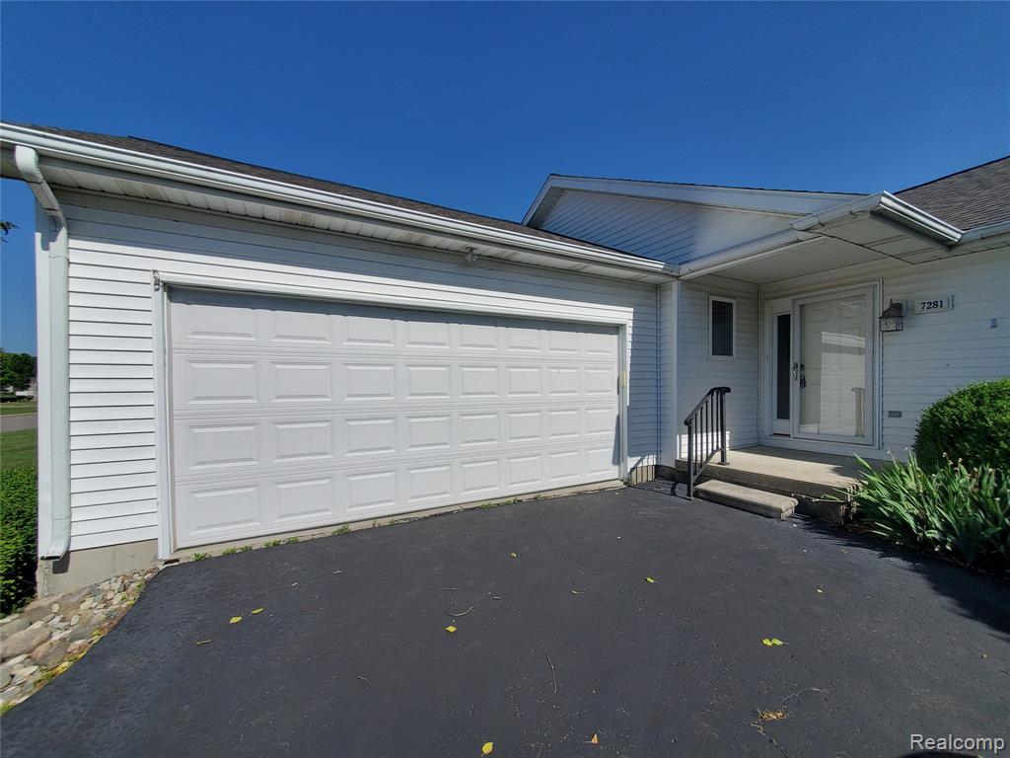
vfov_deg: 89.9
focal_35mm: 13
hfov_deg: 106.2
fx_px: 379
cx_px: 505
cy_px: 379
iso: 50
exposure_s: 1/2664
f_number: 2.2
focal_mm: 1.8
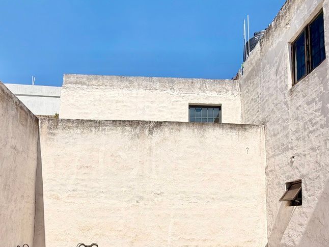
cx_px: 159
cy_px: 202
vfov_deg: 49.6
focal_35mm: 26
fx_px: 247
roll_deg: -0.8
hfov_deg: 67.3
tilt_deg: +3.9
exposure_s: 1/1901
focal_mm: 2.22
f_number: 2.2
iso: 20
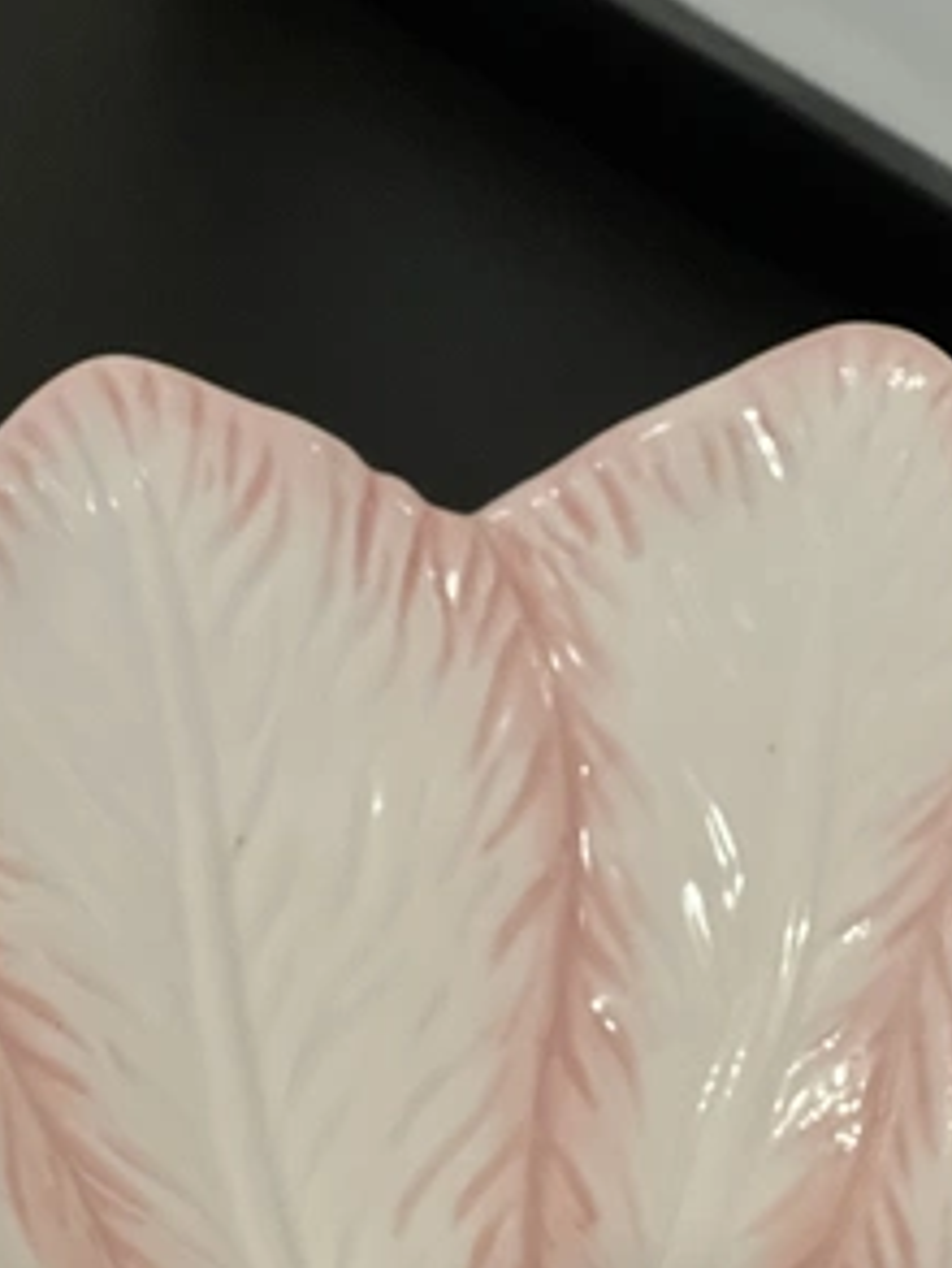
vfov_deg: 11.6
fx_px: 6156
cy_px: 1242
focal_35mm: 168
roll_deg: -2.2
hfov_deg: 8.8
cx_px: 385
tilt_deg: -35.2
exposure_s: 1/33
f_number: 2.8
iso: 400
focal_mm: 9
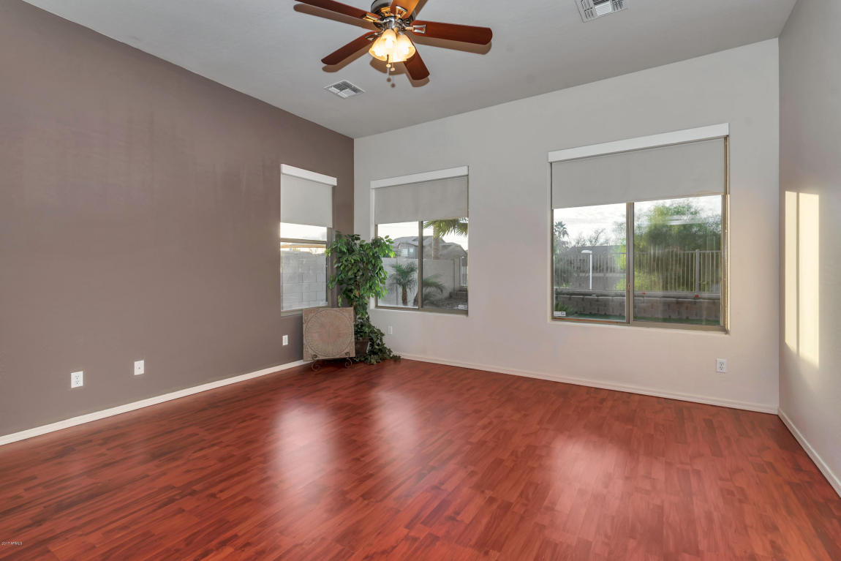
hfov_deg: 100.4
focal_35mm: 15
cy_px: 280
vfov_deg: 77.3
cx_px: 420
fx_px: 350
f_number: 7.1
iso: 320
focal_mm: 15
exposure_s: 1/50
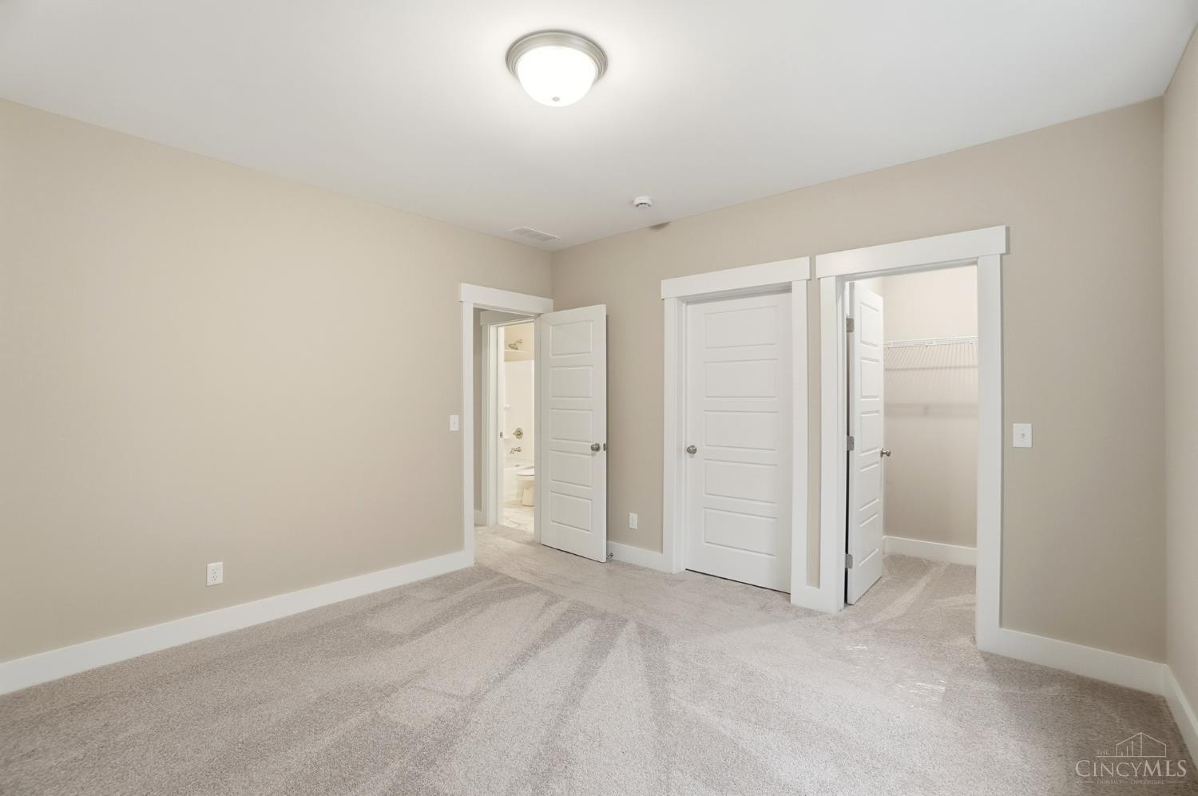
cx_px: 599
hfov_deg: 100.4
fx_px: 499
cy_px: 398
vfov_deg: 77.2
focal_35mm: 15
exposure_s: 1/125
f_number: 4
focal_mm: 10
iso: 100
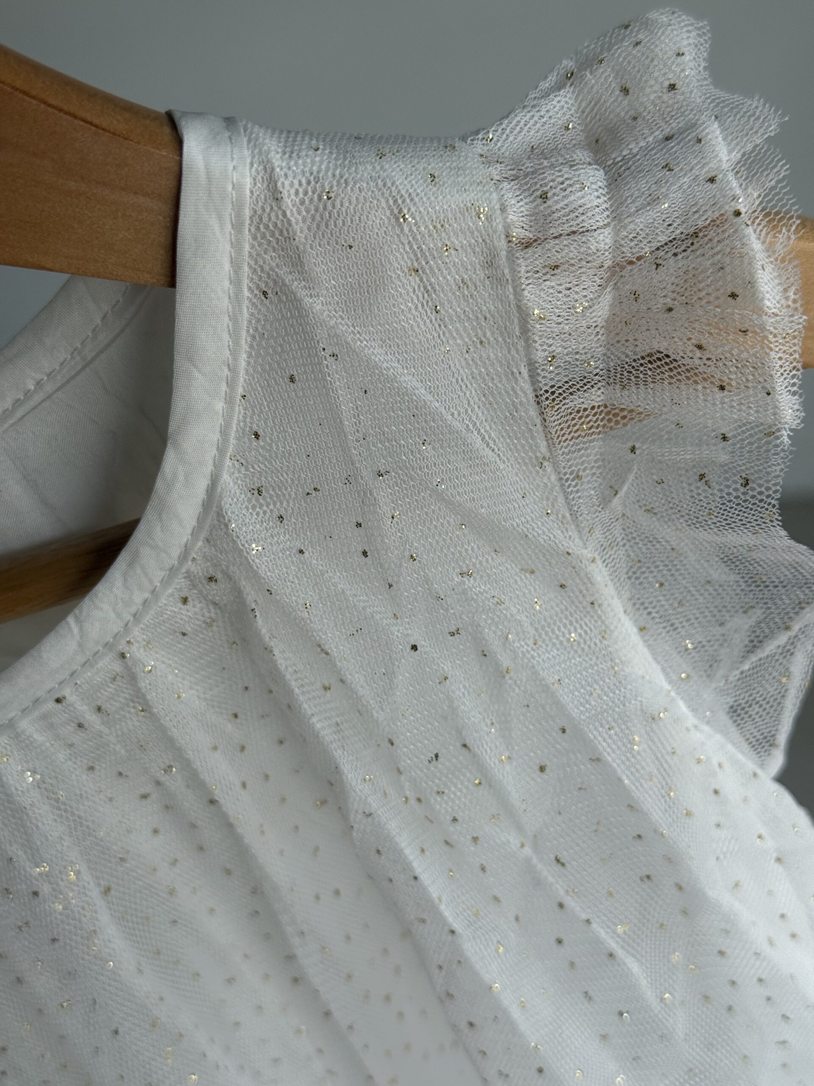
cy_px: 543
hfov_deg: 30.3
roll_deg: +24.1
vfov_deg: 39.7
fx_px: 1505
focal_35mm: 48
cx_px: 407
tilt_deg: -36.6
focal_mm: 6.76
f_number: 1.78
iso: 80
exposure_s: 1/1100
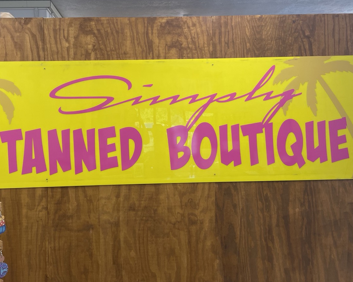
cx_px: 153
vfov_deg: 40.1
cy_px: 129
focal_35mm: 37
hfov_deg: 48.9
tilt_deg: -0.3
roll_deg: +2.2
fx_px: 387
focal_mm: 4.2
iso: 80
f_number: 1.6
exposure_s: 1/120
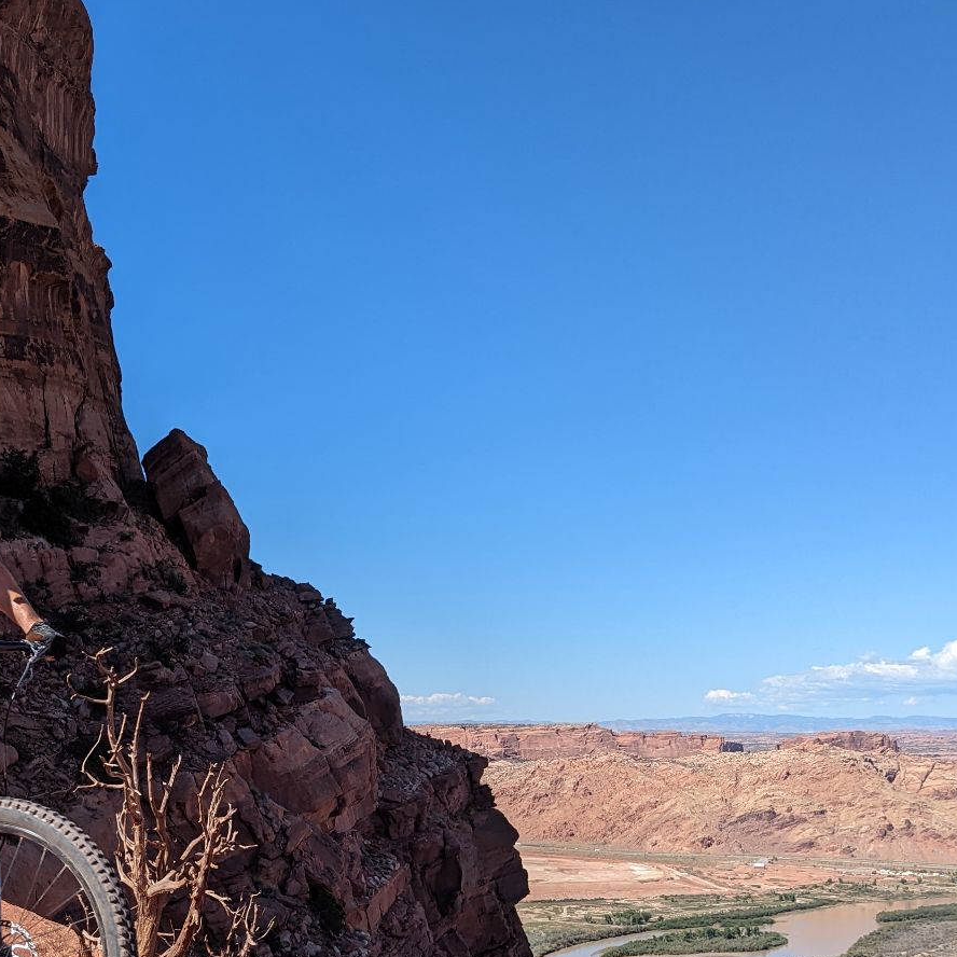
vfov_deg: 34.1
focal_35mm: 49
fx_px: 1533
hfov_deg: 34.1
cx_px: 261
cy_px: 691
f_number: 1.85
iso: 43
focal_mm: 6.81
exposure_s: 1/1770
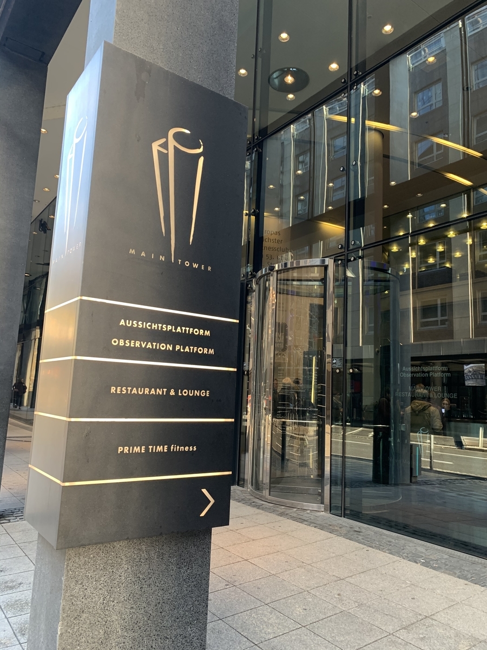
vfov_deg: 67.3
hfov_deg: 53.1
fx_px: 488
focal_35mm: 26
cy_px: 325
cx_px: 244
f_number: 1.8
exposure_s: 1/60
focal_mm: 4.25
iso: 125
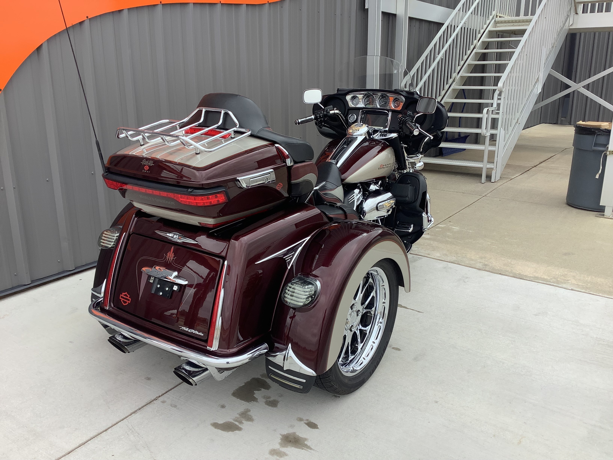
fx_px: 549
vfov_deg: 45.4
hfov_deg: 58.4
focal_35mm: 31
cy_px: 230
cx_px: 306
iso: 25
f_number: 2.4
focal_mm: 3.3
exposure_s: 1/392
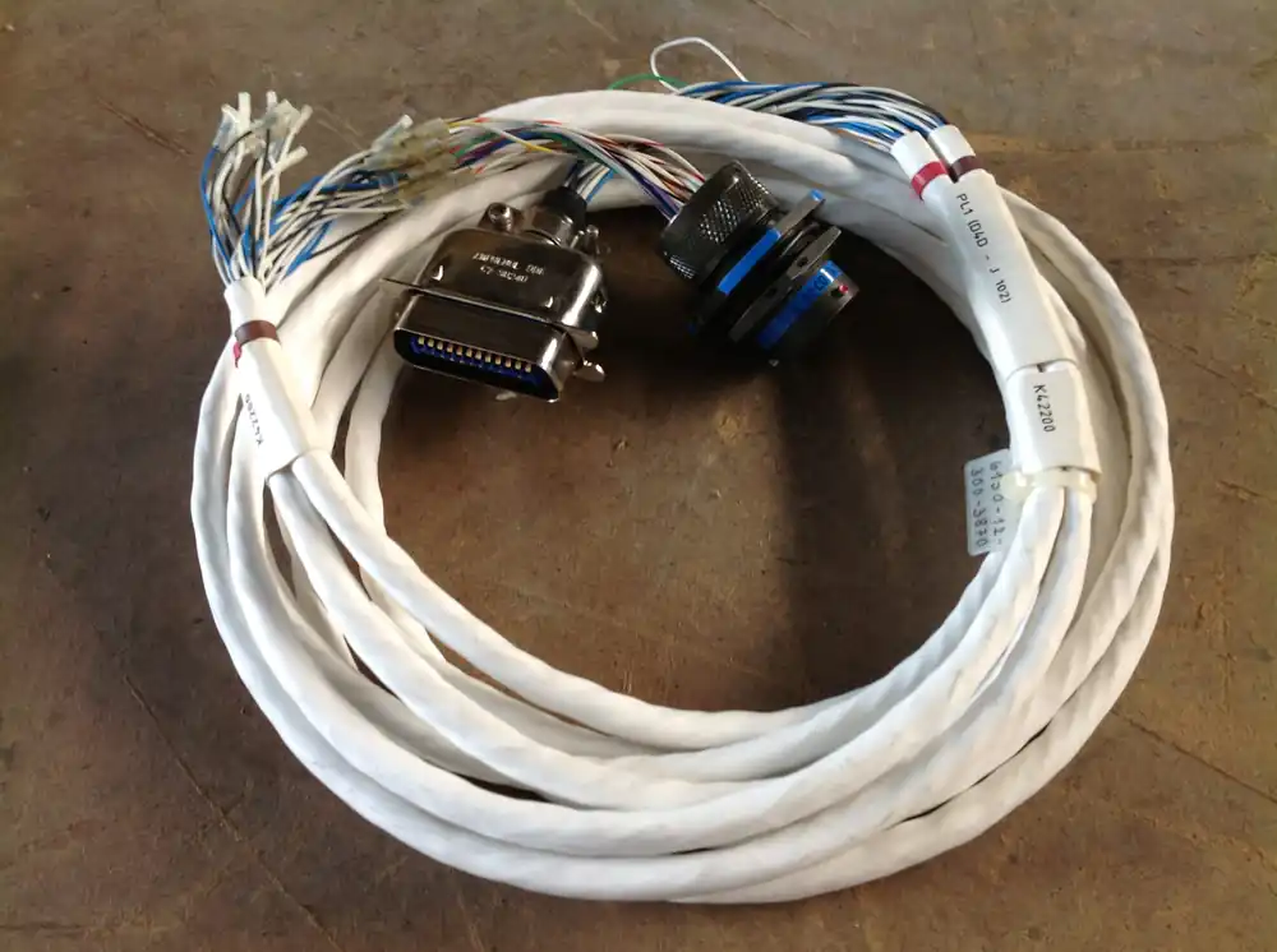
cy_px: 476
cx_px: 638
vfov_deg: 40.6
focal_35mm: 35
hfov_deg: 52.7
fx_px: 1289
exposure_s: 1/20
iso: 64
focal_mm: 4.28
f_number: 2.4
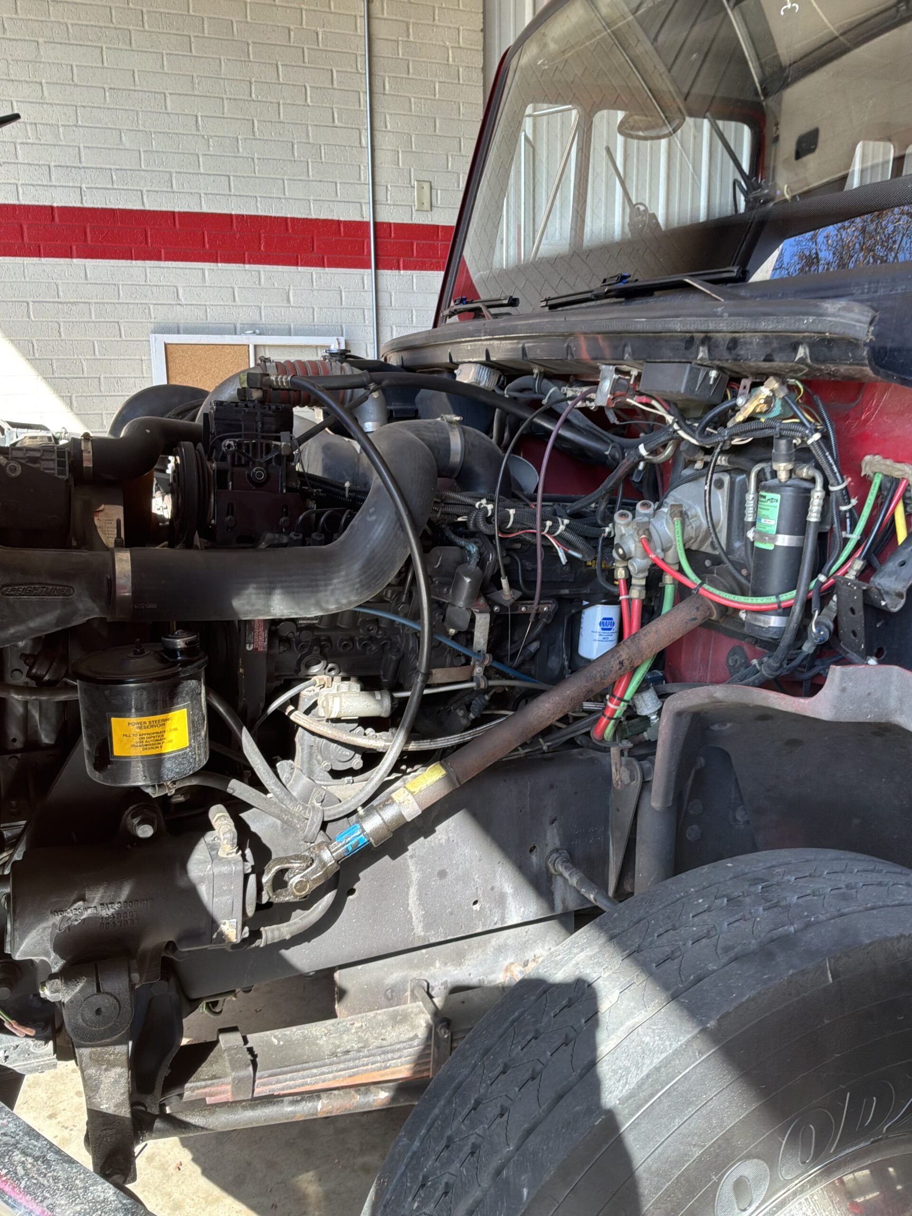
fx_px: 984
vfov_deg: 63.4
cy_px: 608
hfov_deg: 49.7
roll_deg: +1.8
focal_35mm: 28
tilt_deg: -13.0
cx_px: 456
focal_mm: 3
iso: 20
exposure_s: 1/120
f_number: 1.8
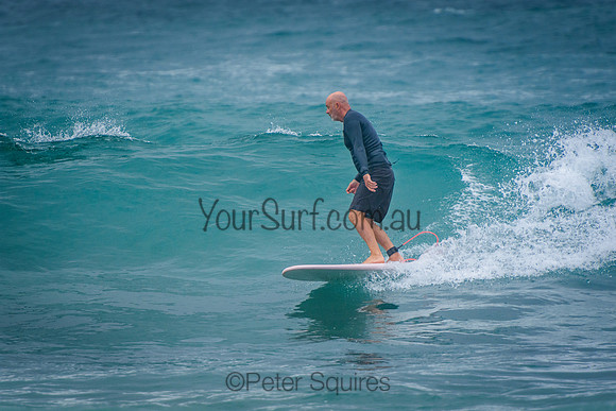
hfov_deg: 3.4
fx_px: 10269
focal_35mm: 600
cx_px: 308
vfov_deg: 2.3
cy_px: 206
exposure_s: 1/2000
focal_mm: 400
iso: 500
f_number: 5.6
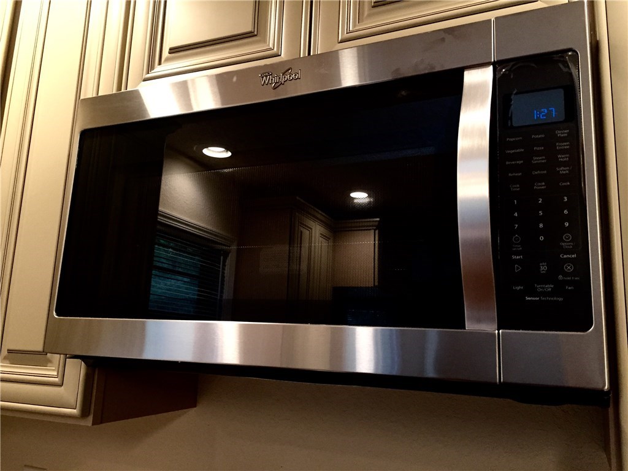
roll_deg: -1.0
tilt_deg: +10.1
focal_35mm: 29
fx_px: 526
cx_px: 314
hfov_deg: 61.7
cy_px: 236
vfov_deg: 48.2
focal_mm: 4.15
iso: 250
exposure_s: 1/33
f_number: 2.2
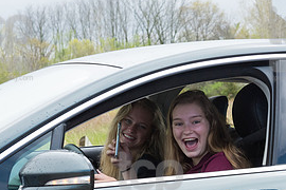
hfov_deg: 17.3
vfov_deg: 11.5
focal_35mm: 118
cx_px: 151
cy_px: 189
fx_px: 937
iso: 1250
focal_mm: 55
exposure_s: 1/800
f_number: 7.1
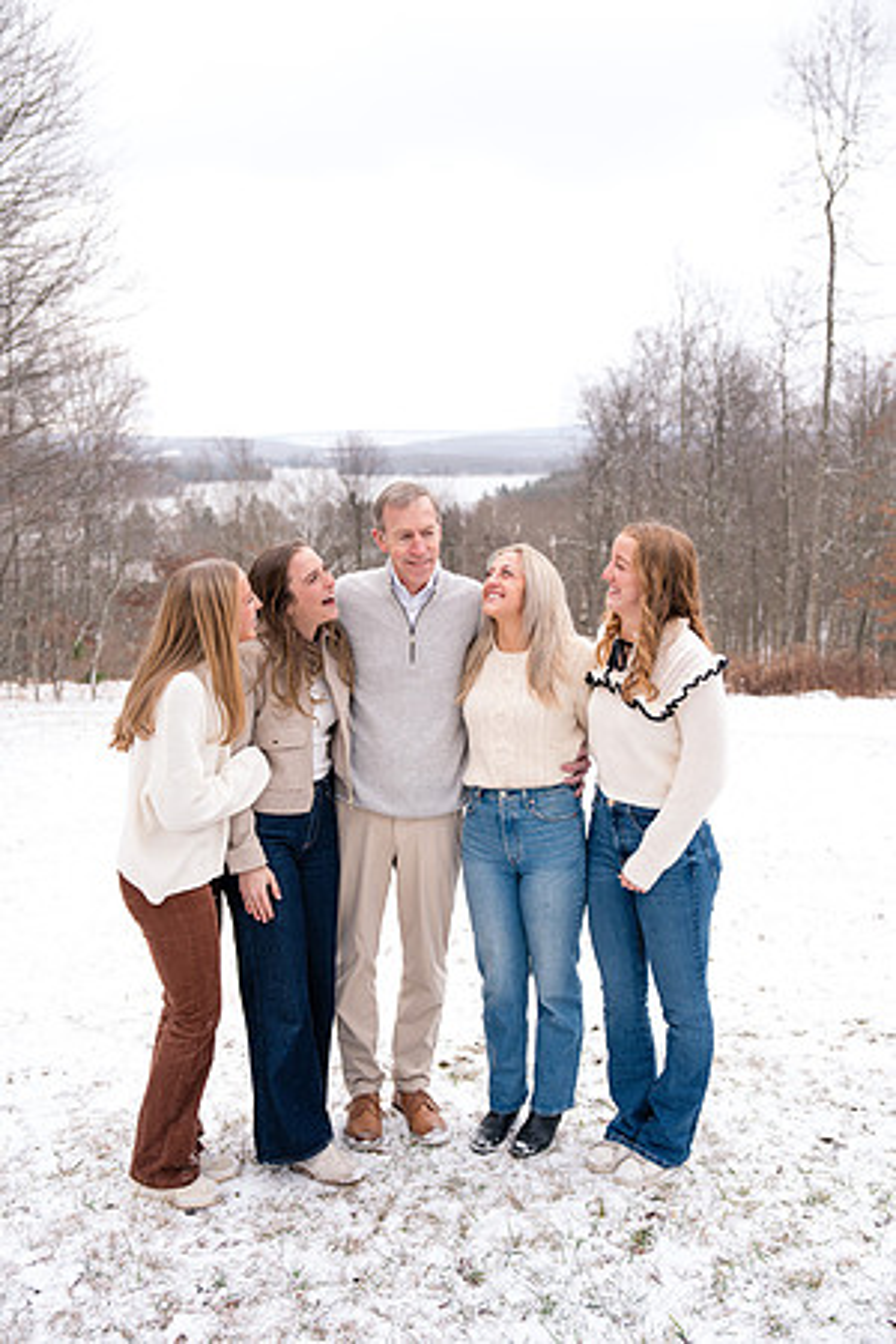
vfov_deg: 54.4
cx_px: 448
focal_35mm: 35
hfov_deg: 37.9
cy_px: 672
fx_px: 1307
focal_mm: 35
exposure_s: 1/250
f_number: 3.2
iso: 400
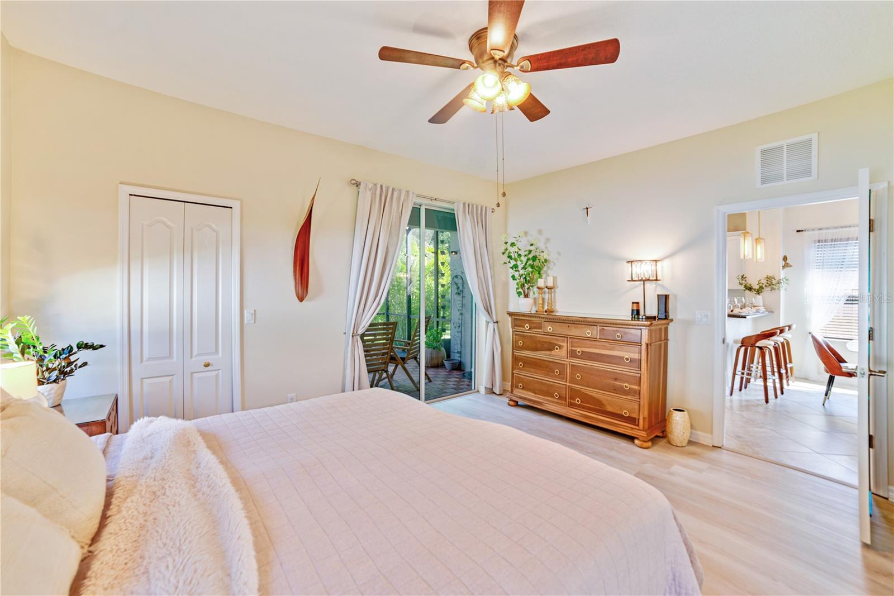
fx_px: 348
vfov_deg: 81.2
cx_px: 447
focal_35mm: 14
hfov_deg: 104.2
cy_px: 298
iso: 100
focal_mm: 14
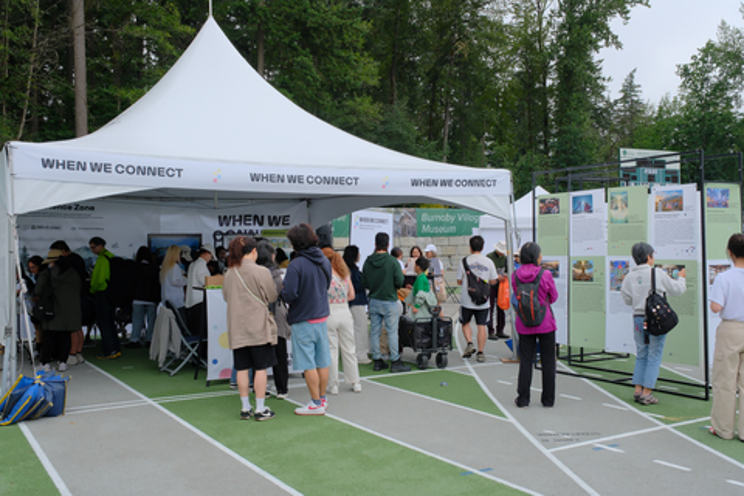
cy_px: 248
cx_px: 372
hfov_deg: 54.4
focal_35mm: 35
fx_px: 723
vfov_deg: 37.9
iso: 500
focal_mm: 23.5
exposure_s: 1/320
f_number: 8
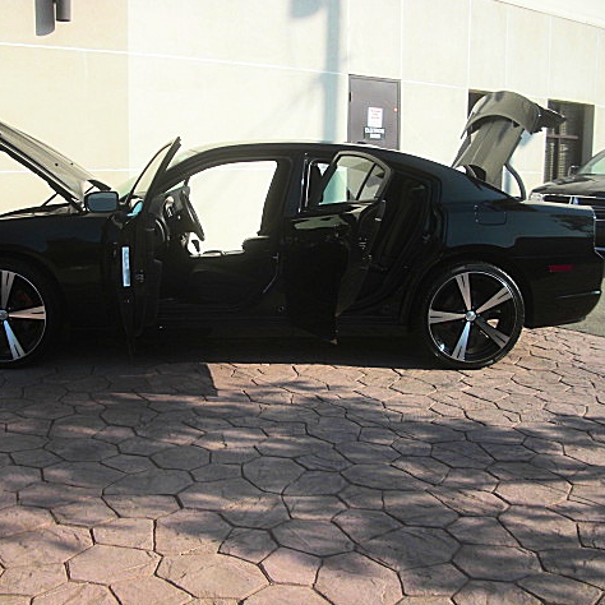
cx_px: 259
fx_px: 850
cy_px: 304
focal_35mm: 43
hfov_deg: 39.1
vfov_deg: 39.2
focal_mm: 6.3
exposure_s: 1/800
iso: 50
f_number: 2.8
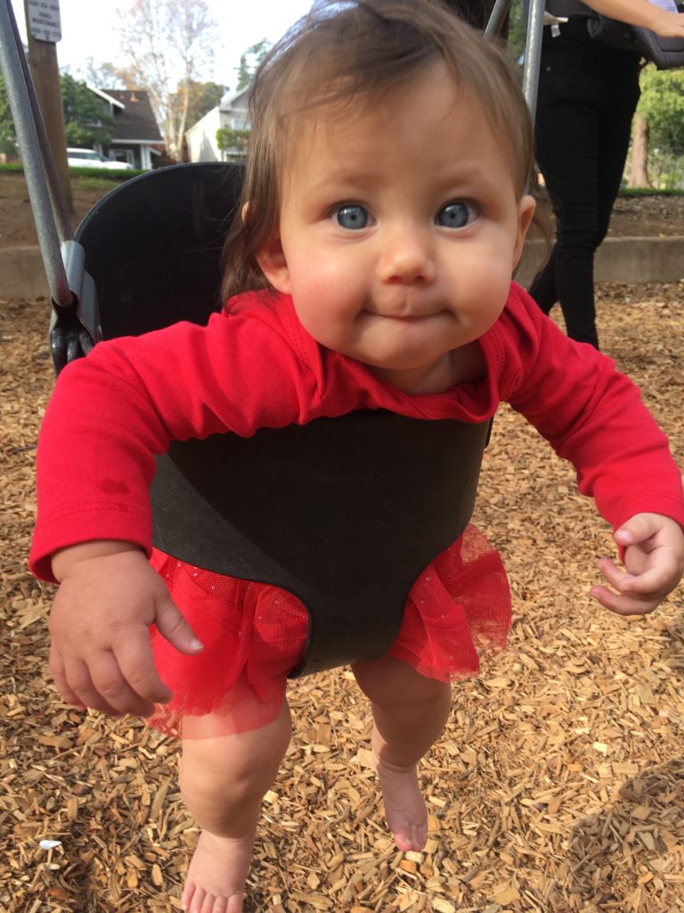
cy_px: 456
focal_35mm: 29
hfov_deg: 48.2
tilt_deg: -13.0
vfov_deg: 61.7
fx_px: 764
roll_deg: +2.9
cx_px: 342
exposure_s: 1/204
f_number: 2.2
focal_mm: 4.15
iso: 25
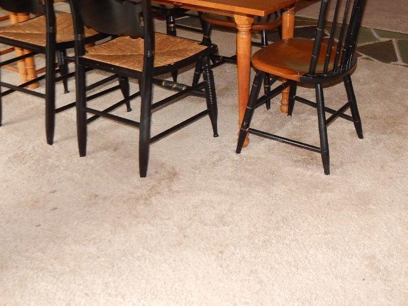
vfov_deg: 30.3
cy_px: 37
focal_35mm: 46
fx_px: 542
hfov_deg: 39.2
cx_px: 342
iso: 200
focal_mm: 4
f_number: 3
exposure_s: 1/30
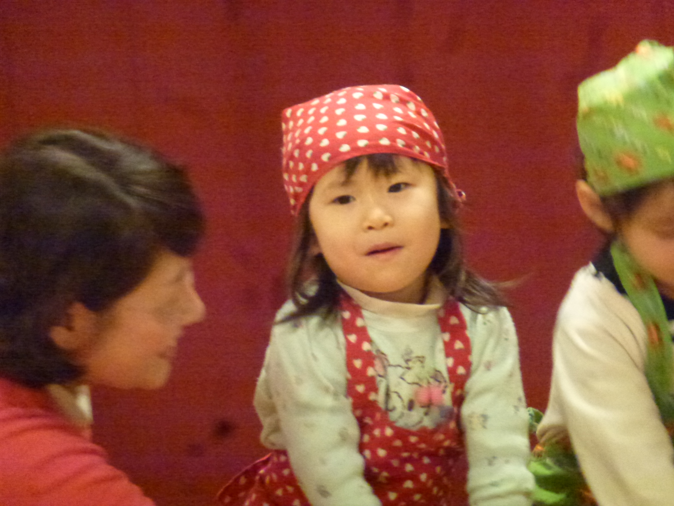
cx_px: 337
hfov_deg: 5.6
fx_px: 6932
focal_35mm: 356
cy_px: 253
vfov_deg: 4.2
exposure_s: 1/50
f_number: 5.9
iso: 1600
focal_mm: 63.6
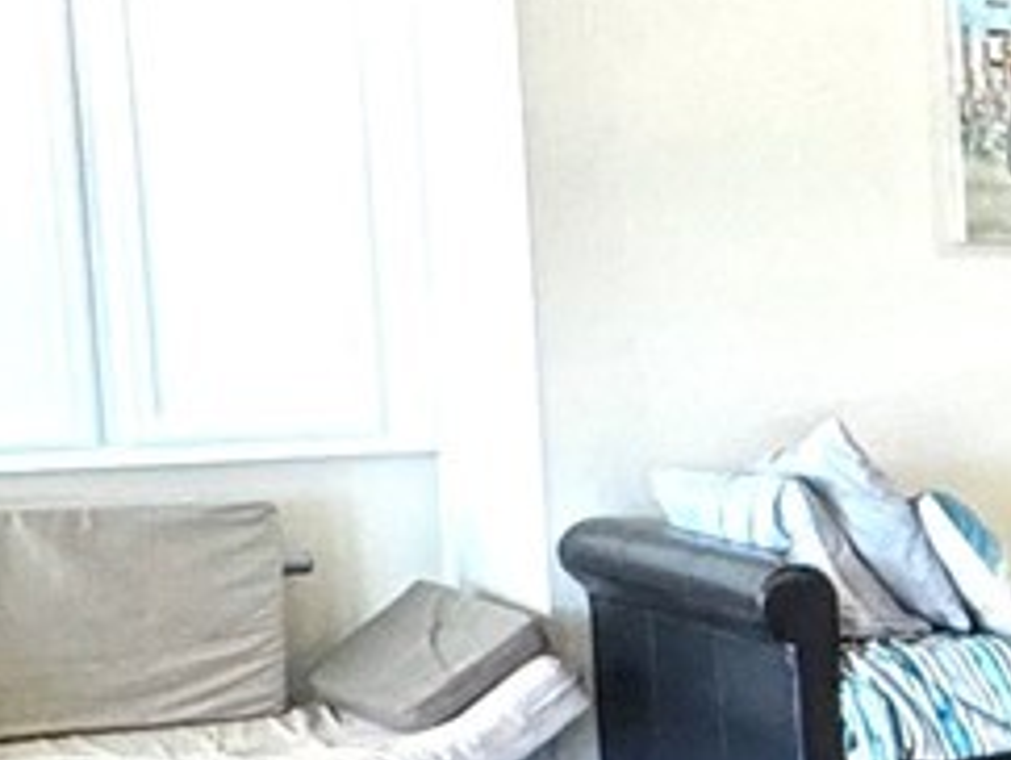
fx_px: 3245
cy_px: 639
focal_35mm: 111
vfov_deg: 13.3
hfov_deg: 13.7
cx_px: 2298
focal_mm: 2.22
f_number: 2.2
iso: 160
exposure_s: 1/60
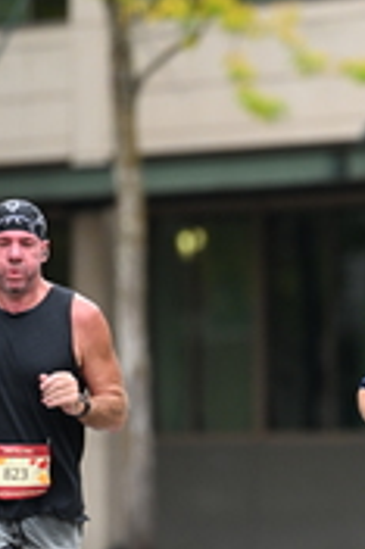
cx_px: 376
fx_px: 9538
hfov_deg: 2.2
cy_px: 315
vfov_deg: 3.3
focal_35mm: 626
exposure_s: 1/2000
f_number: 2.8
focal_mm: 200
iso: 640
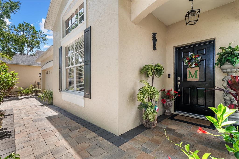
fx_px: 106
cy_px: 80
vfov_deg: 73.8
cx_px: 120
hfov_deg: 96.7
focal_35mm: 16
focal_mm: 16
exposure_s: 1/40
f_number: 9
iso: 400
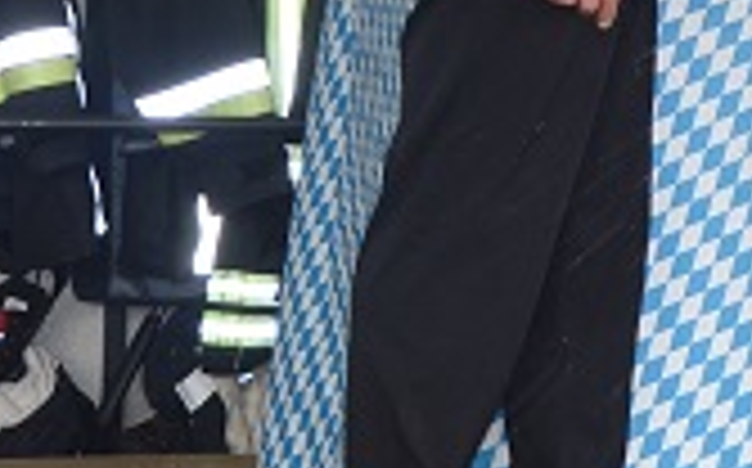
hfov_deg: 9.9
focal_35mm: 205
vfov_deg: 6.3
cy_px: -200
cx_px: 1166
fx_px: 4197
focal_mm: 28
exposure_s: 1/50
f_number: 4
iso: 320
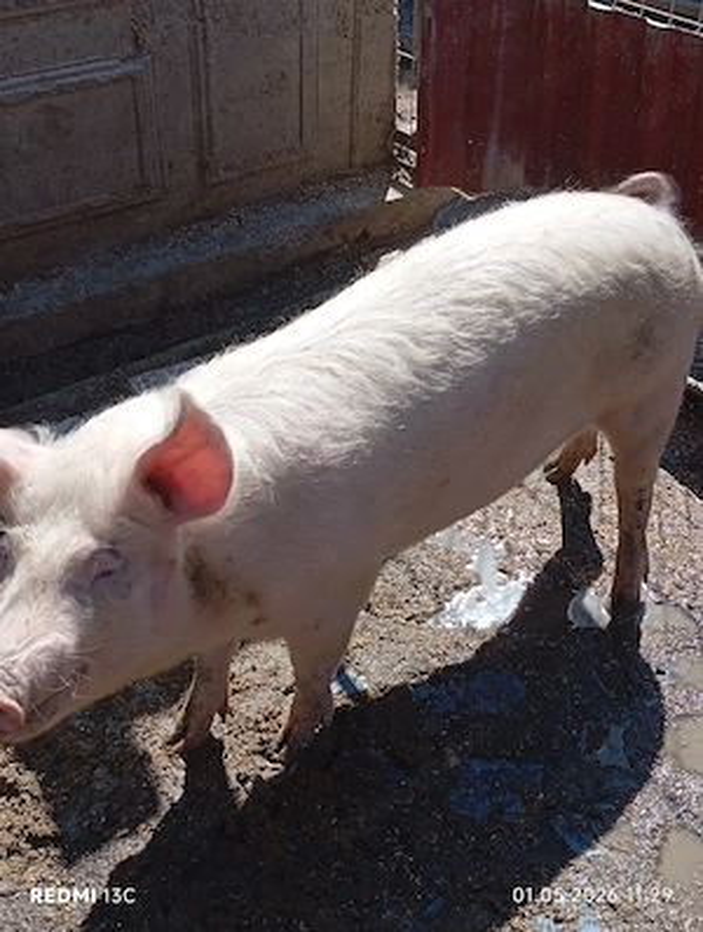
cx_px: 352
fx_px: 1080
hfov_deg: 36.1
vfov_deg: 46.7
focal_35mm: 40
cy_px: 466
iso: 106
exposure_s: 1/669
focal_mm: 4.22
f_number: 1.8
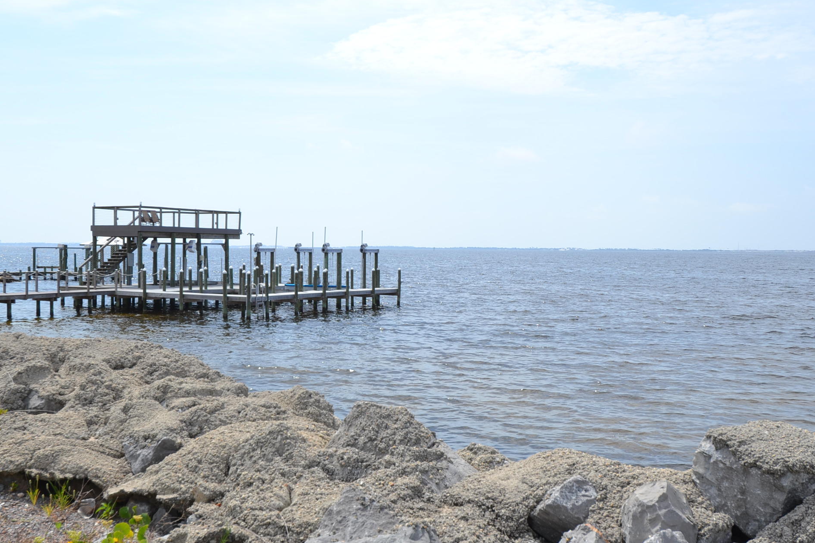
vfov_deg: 30.5
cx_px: 324
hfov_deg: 44.3
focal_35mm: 44
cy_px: 295
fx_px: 996
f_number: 9
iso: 100
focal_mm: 24
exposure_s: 1/320
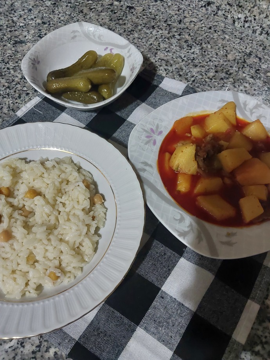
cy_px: 180
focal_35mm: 30
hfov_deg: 46.8
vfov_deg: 60.0
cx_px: 135
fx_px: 312
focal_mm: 4.6
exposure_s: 1/33
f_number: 1.8
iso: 400
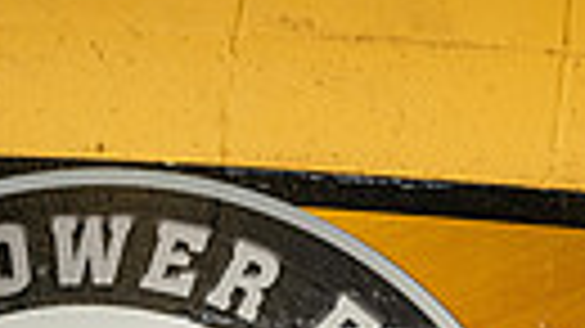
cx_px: 284
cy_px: 939
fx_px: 1349
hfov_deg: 24.5
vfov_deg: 10.5
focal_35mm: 87
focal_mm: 24
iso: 400
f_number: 8
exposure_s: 1/200
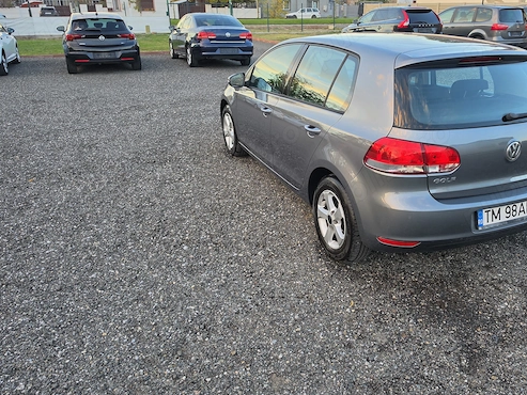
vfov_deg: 49.7
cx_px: 306
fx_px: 426
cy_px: 187
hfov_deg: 63.1
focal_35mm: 28
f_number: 1.4
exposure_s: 1/180
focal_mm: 6.5
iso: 80
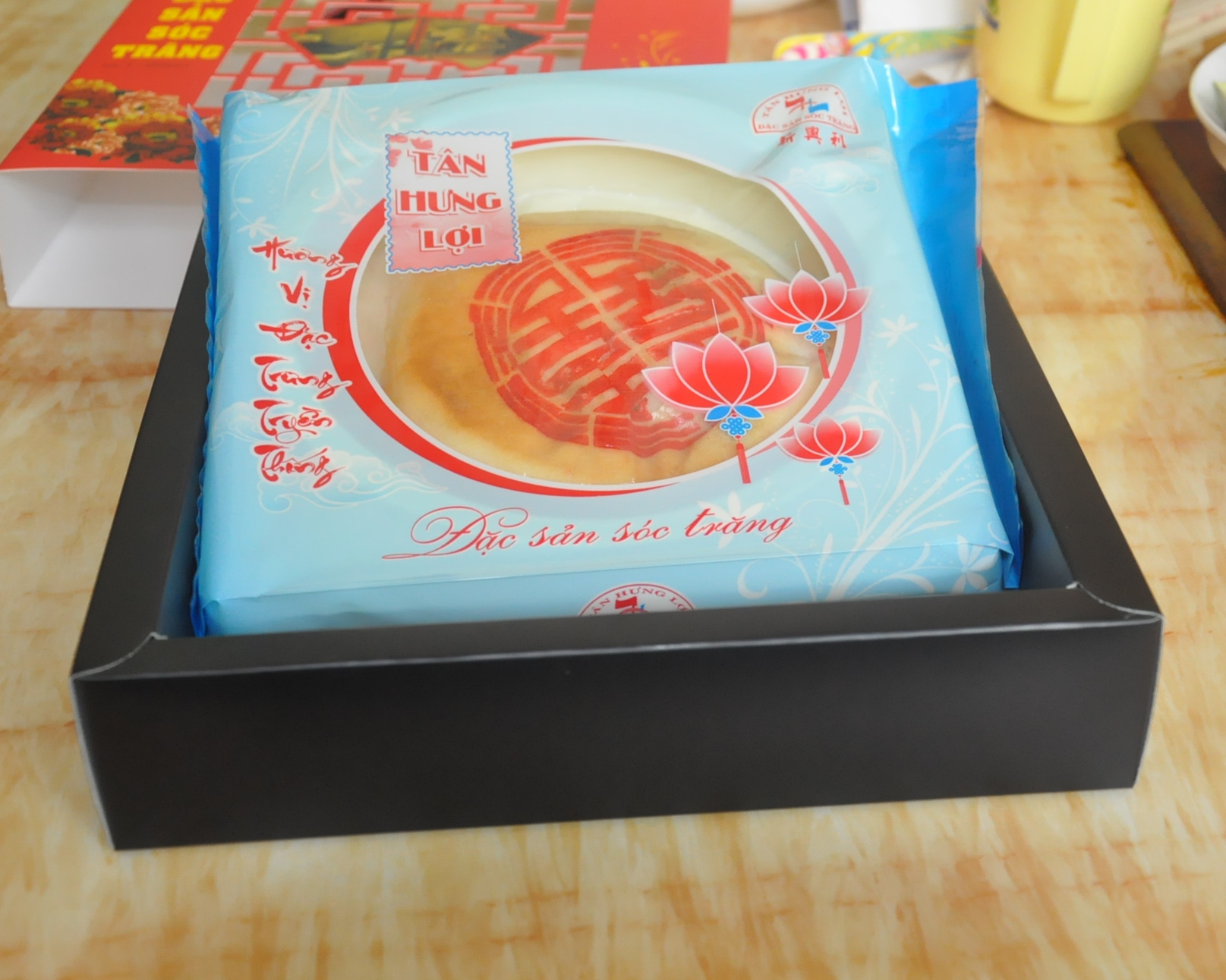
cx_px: 668
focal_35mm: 56
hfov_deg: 33.6
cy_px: 466
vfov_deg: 27.1
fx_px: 2032
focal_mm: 30
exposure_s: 1/80
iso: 2000
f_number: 5
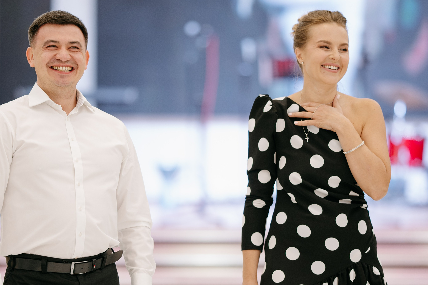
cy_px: 172
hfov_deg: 9.9
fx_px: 2472
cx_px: 212
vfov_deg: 6.6
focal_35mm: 208
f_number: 1.8
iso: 800
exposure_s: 1/250
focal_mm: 135
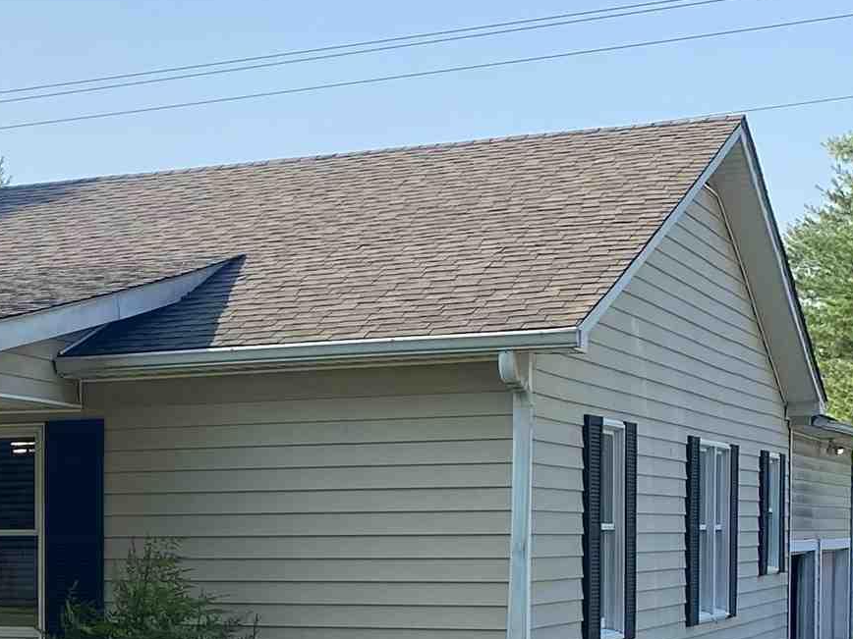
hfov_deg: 19.8
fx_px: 2267
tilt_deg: -1.4
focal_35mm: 92
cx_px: -218
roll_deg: +0.3
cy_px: 613
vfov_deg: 15.8
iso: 32
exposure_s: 1/1565
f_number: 1.8
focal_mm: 4.25
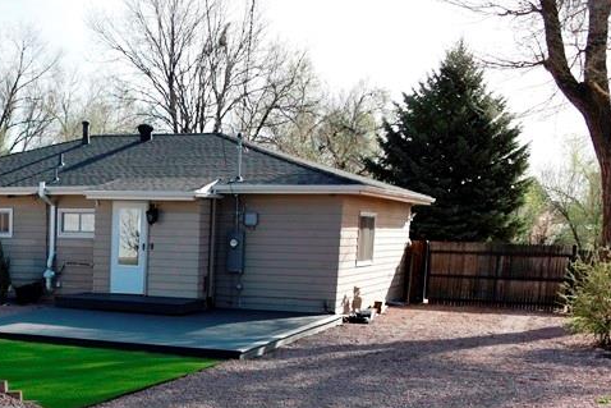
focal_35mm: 60
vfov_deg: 21.8
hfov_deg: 31.3
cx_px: 22
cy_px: 406
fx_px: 1019
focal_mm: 28
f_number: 6.3
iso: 100
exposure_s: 1/160
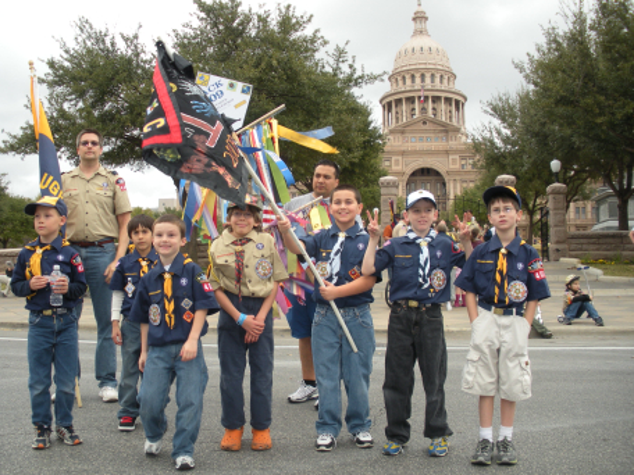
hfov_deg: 51.4
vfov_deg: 39.7
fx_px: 659
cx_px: 317
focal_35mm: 36
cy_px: 238
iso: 88
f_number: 3.5
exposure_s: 1/118
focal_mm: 6.3
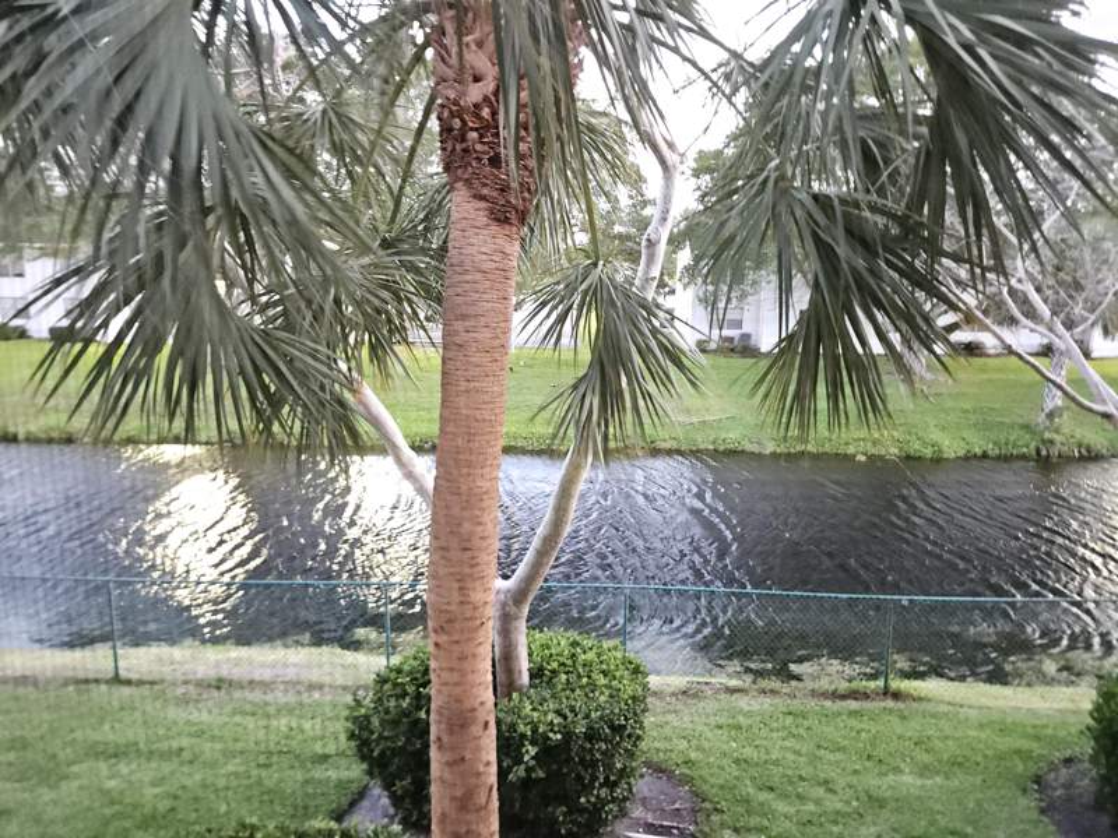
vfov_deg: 58.9
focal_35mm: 23
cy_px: 419
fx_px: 743
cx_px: 559
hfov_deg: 73.9
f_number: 1.8
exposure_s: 1/15
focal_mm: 5.4
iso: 1250
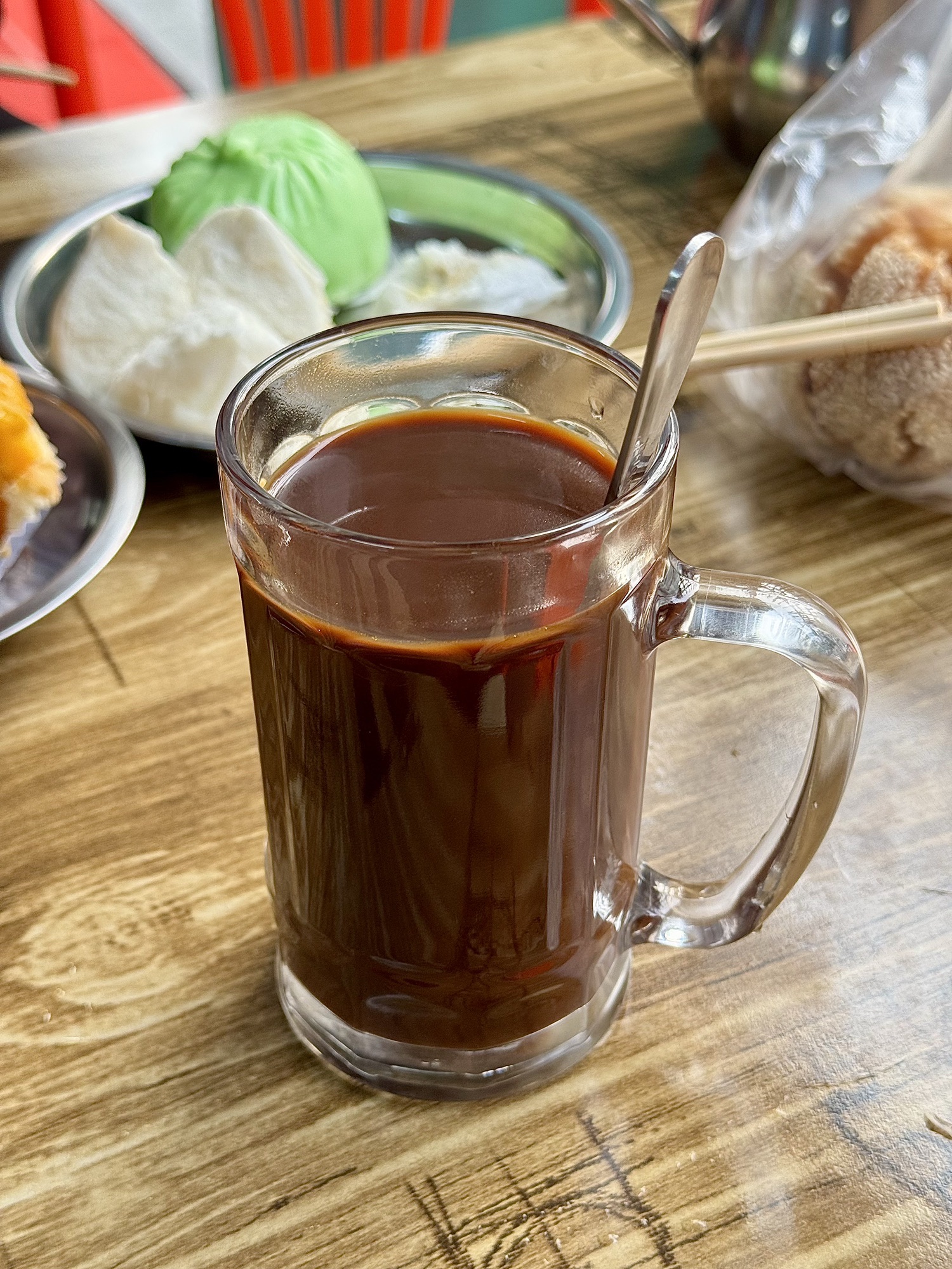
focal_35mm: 48
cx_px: 476
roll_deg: +1.1
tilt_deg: -38.5
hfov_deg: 30.3
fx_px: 1760
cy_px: 634
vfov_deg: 39.7
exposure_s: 1/121
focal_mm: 6.76
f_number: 1.78
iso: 80
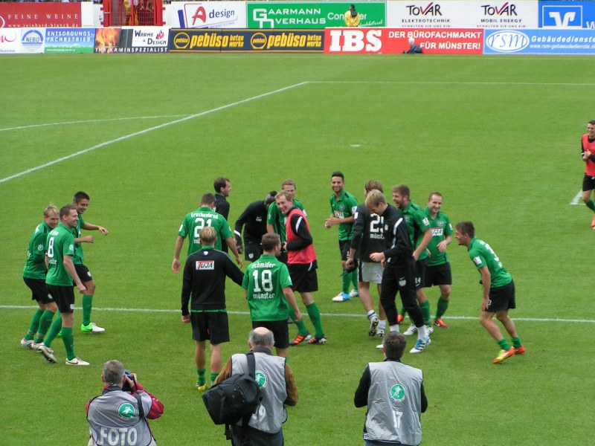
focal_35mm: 131
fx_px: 2252
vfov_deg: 11.3
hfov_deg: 15.1
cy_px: 223
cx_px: 298
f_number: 3.5
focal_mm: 20
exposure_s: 1/160
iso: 64
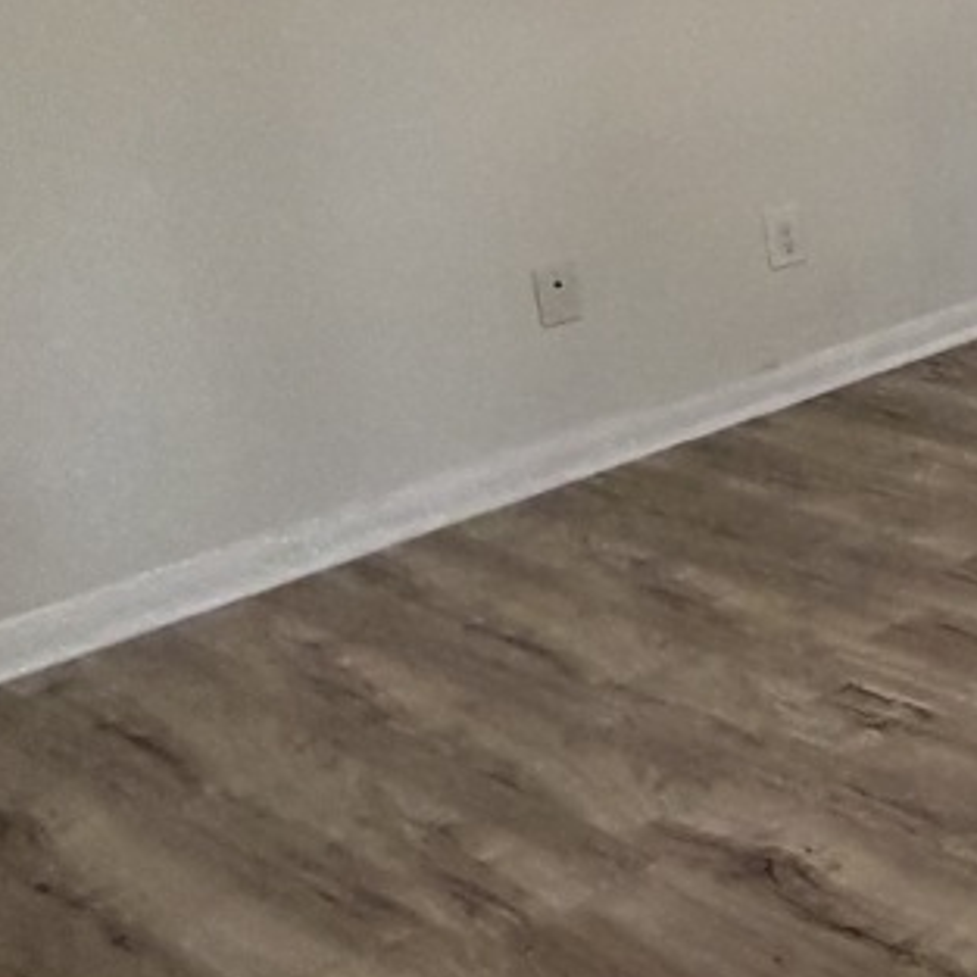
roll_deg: +0.9
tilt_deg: -11.5
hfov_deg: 19.2
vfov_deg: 28.8
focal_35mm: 57
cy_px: 81
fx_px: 1820
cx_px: 1913
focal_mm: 2.22
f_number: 2.2
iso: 200
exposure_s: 1/60
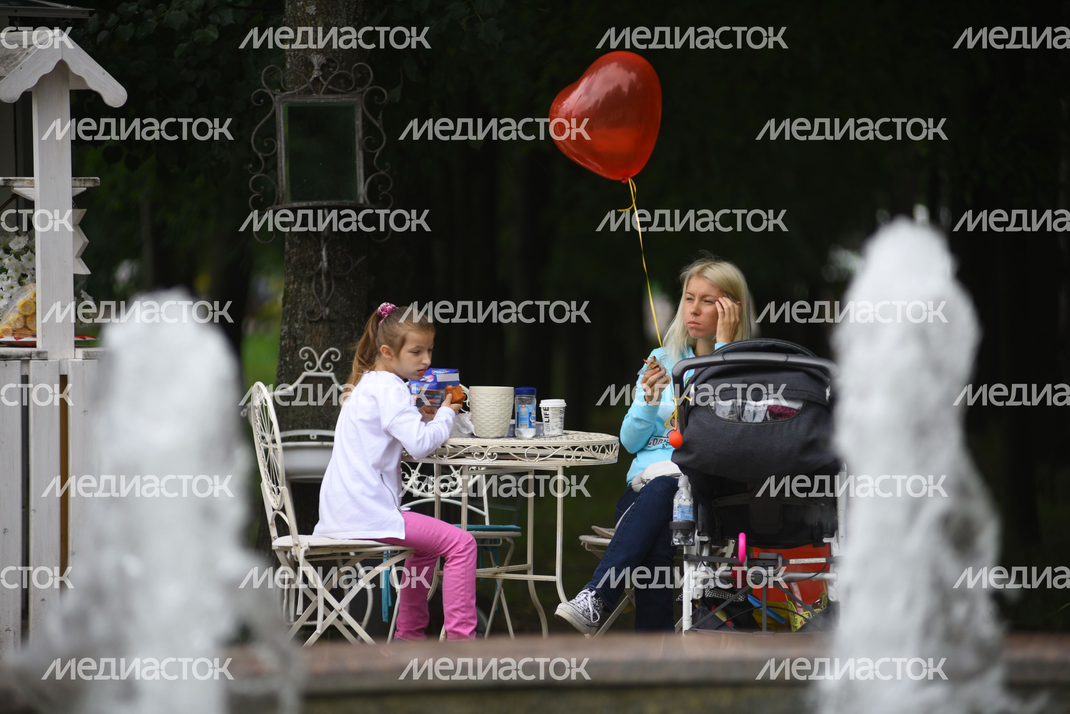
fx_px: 5946
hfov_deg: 10.3
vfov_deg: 6.9
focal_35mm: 200
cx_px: 535
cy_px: 357
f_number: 2.8
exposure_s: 1/1000
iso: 200
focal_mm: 200
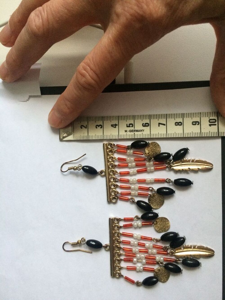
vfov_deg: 61.7
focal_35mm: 29
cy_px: 150
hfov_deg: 48.2
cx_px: 112
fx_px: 251
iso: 320
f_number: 2.2
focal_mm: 4.15
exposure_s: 1/33
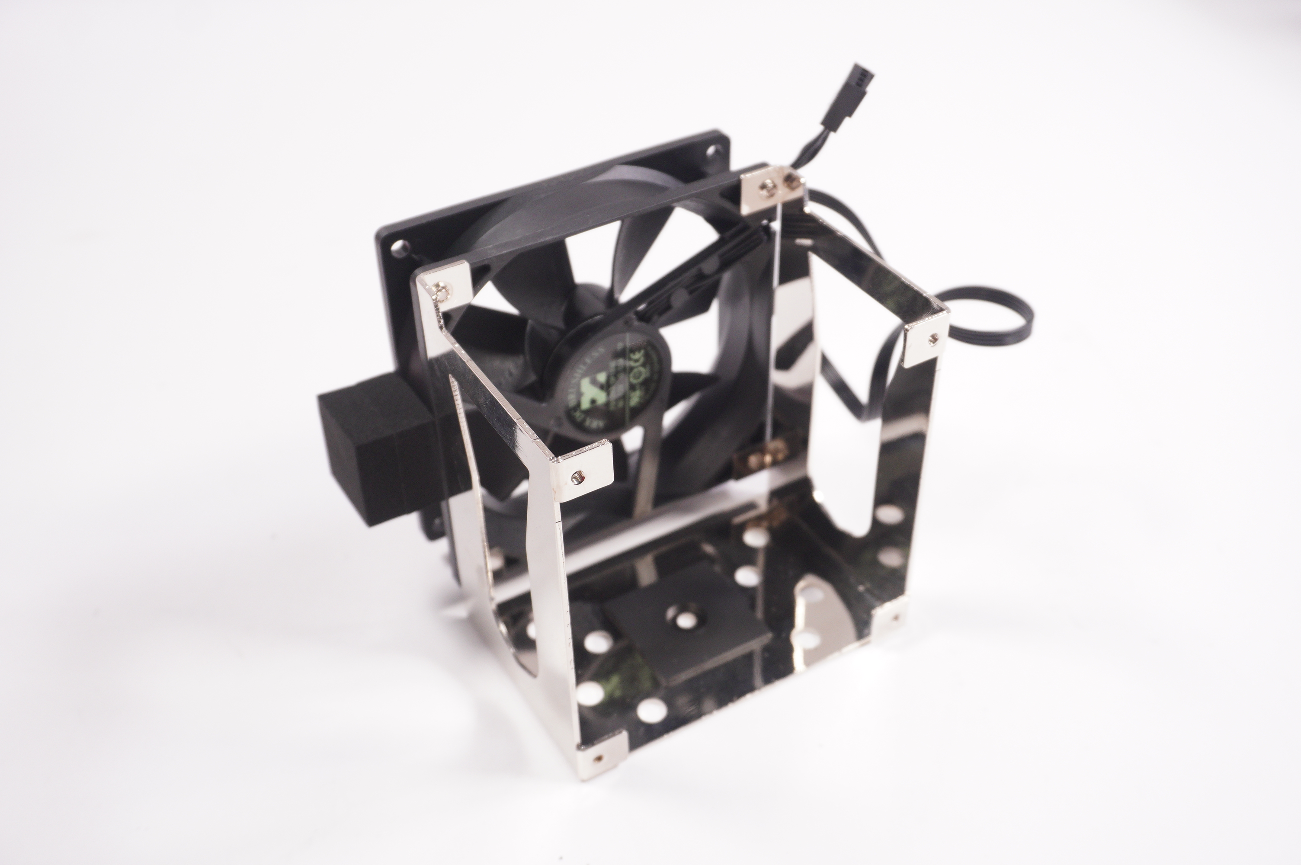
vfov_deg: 35.4
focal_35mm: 38
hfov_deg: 51.3
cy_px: 432
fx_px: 1354
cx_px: 650
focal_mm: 25
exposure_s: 1/200
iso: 640
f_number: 5.6
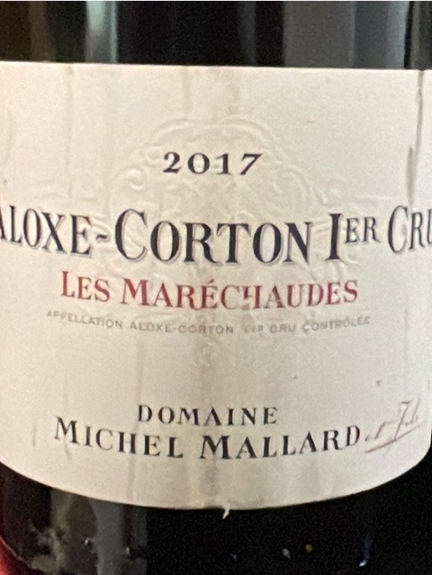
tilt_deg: -15.5
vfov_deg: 60.0
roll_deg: +1.0
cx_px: 216
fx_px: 499
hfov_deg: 46.8
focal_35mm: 30
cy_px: 288
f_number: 2.4
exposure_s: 1/60
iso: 500
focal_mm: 1.54
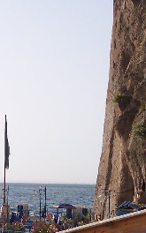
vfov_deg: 16.9
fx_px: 777
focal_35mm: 122
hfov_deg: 10.6
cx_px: -10
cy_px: 209
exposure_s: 1/700
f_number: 4.8
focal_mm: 8
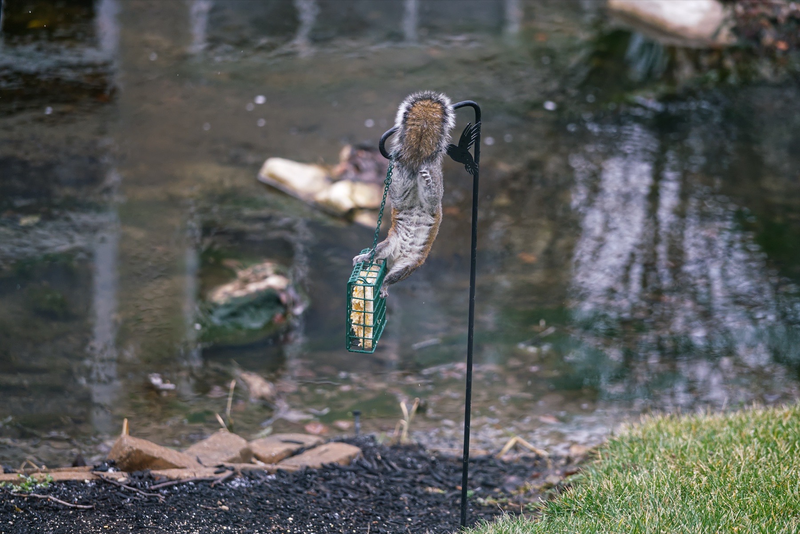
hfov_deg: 13.1
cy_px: 267
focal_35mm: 157
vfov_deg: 8.8
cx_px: 400
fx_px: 3490
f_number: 4
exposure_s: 1/500
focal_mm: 157
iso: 1250
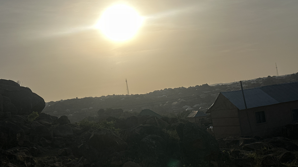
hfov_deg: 39.2
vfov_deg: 22.6
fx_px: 419
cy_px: 92
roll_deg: +9.1
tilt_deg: +0.7
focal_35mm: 53
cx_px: 147
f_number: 1.78
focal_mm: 6.86
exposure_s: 1/23256
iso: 40
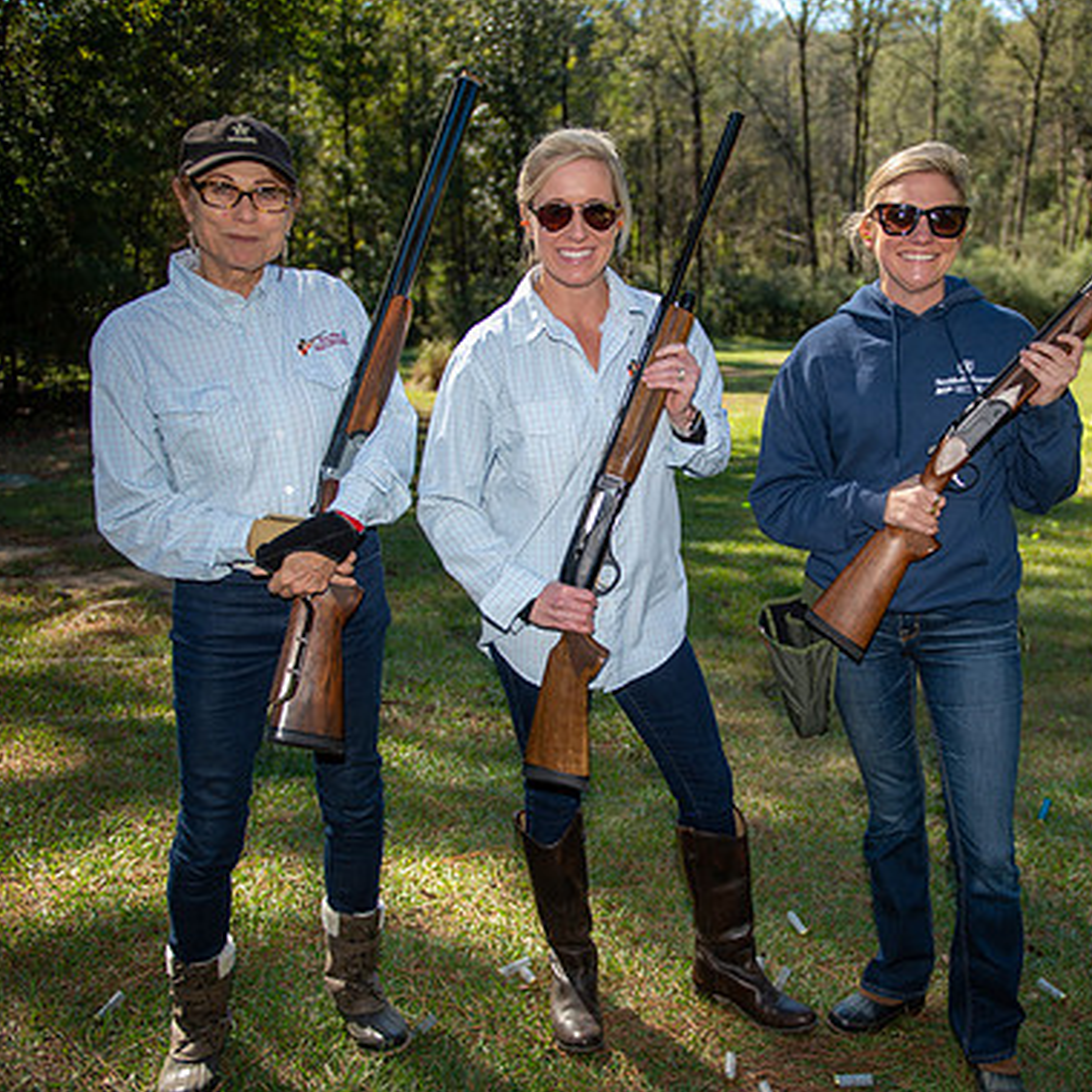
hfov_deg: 46.8
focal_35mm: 35
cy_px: 546
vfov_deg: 47.2
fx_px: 1249
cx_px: 678
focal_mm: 27
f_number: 2.8
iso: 125
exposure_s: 1/500
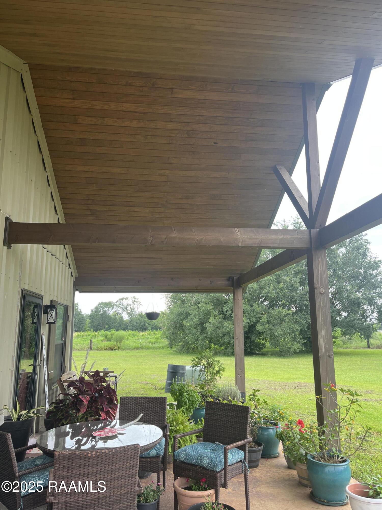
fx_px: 383
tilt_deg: +11.4
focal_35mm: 26
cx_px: 191
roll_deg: +0.8
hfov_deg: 53.1
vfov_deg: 67.3
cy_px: 255
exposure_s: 1/232
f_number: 1.6
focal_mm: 5.1
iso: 40
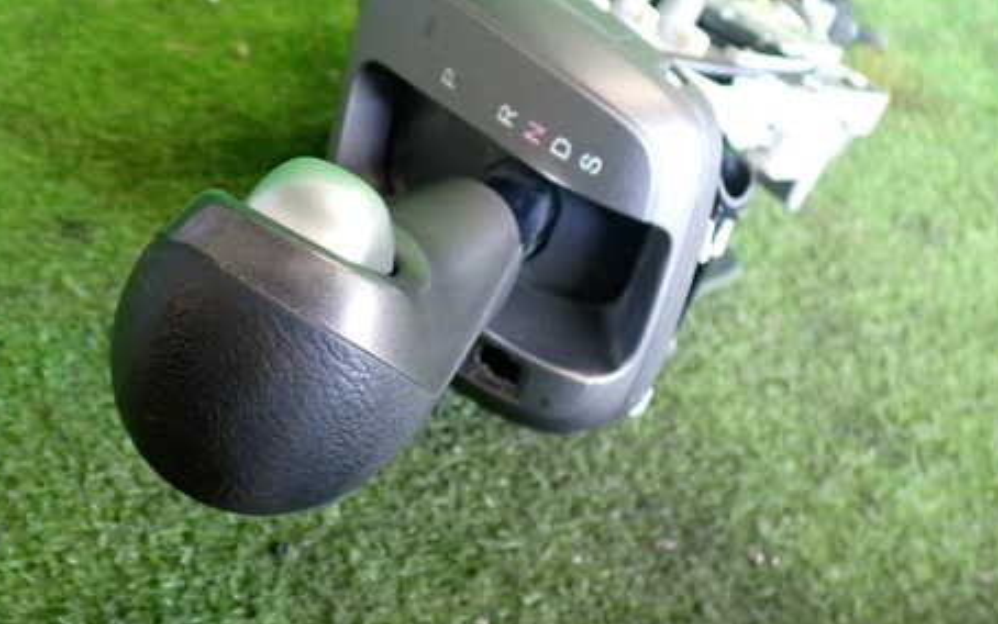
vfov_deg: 30.5
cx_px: 387
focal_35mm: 42
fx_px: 1143
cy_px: 246
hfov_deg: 46.8
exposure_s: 1/80
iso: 500
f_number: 2.3
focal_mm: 5.4
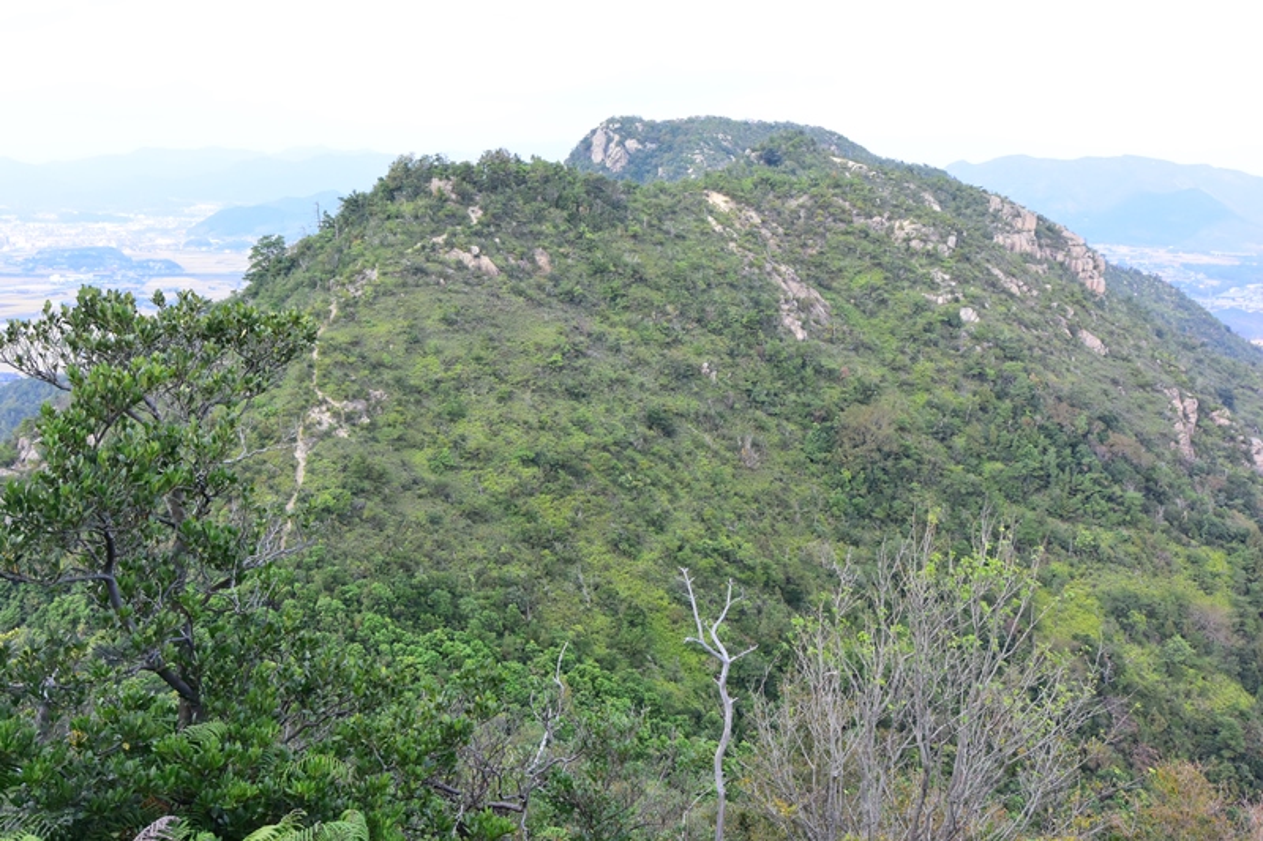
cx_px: 632
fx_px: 1228
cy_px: 420
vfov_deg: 37.8
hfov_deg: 54.4
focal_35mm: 35
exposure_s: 1/250
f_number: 6.3
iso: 400
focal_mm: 13
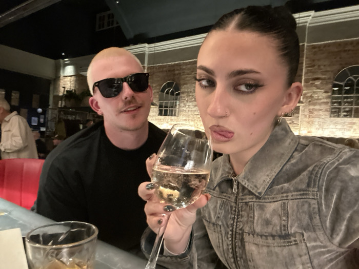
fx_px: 239
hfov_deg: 73.9
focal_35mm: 23
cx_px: 180
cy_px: 134
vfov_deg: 58.9
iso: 640
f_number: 1.9
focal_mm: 2.69
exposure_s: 1/25
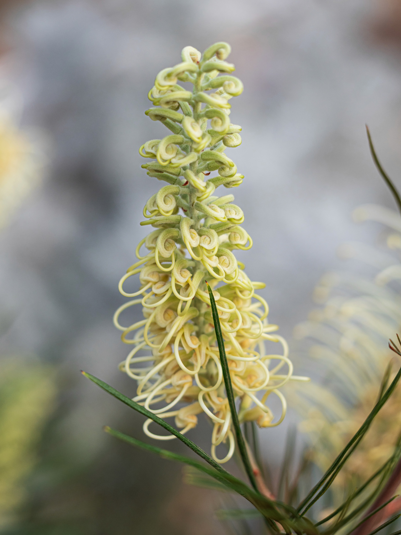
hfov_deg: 12.2
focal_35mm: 121
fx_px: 1869
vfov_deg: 16.3
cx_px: 200
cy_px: 270
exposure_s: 1/400
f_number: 2.8
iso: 250
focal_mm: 60
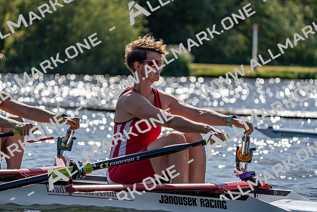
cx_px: 158
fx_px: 1761
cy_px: 106
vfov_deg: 6.9
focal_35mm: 200
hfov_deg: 10.3
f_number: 5.6
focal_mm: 200
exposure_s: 1/2000
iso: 160
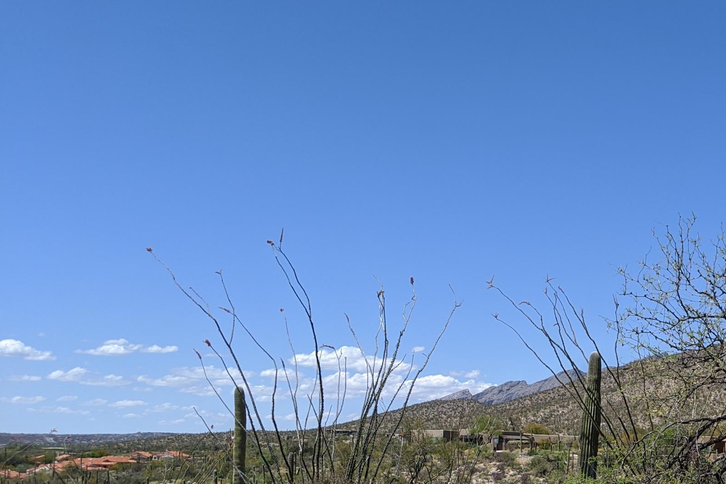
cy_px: 471
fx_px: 1069
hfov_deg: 34.9
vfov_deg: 24.5
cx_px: 679
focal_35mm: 53
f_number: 1.8
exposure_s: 1/3356
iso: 55
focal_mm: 4.44
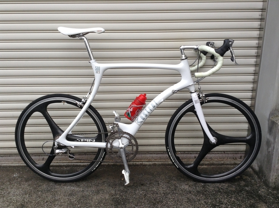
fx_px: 266
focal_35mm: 33
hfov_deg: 55.4
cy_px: 104
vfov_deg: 42.9
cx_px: 140
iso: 32
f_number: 2.4
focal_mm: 3.3
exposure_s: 1/120
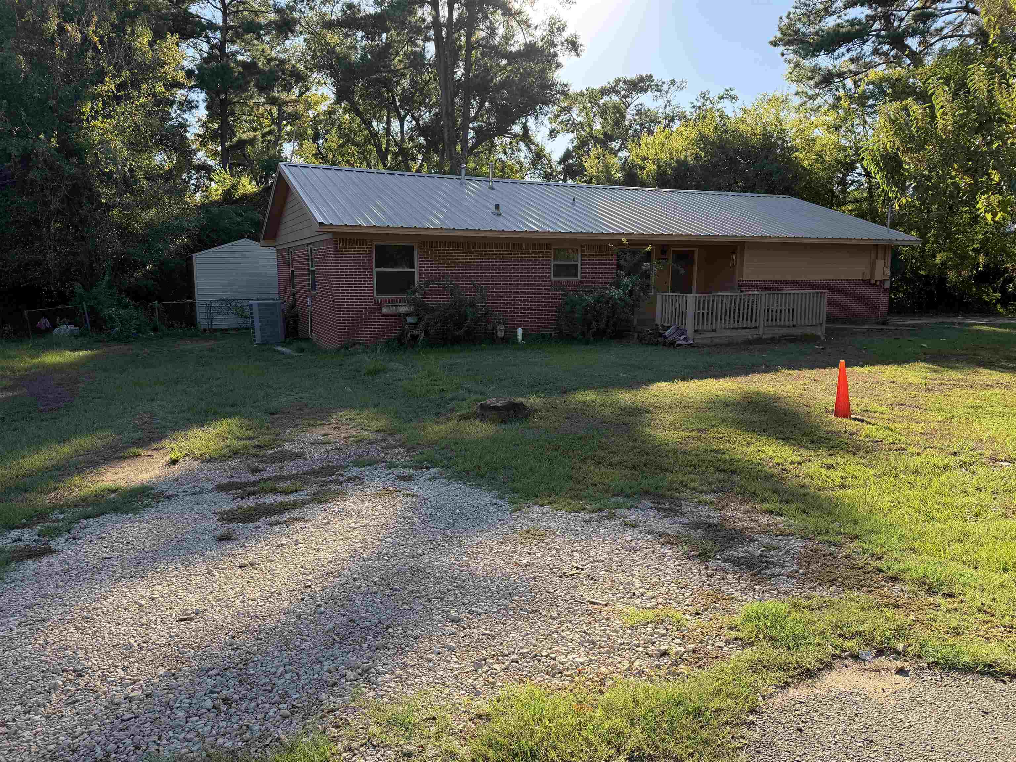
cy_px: 381
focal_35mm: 24
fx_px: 704
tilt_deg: -8.3
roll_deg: +0.6
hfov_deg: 71.6
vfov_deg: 56.8
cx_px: 508
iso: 80
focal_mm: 6.76
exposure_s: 1/1314
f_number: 1.78
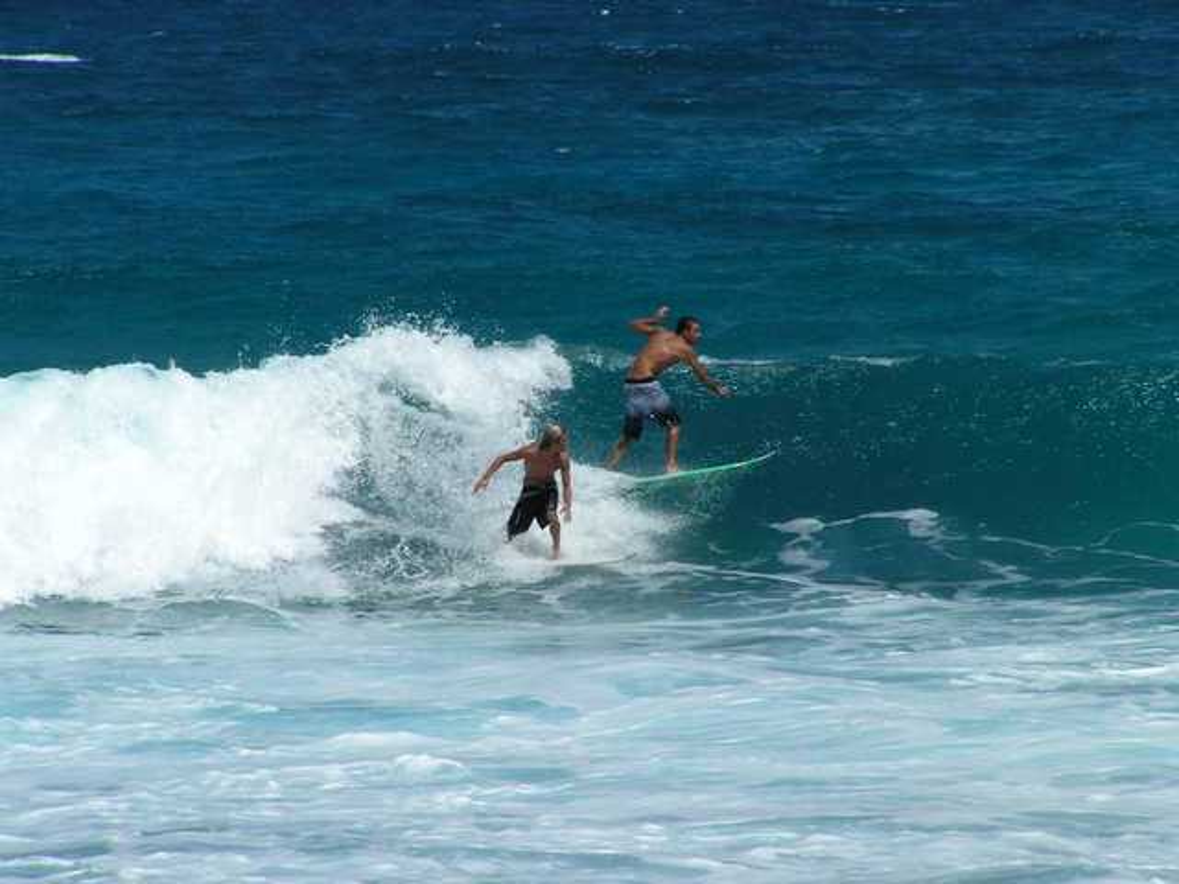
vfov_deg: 3.9
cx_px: 590
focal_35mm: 380
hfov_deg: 5.2
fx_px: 12943
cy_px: 442
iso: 50
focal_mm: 58
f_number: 8
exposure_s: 1/800
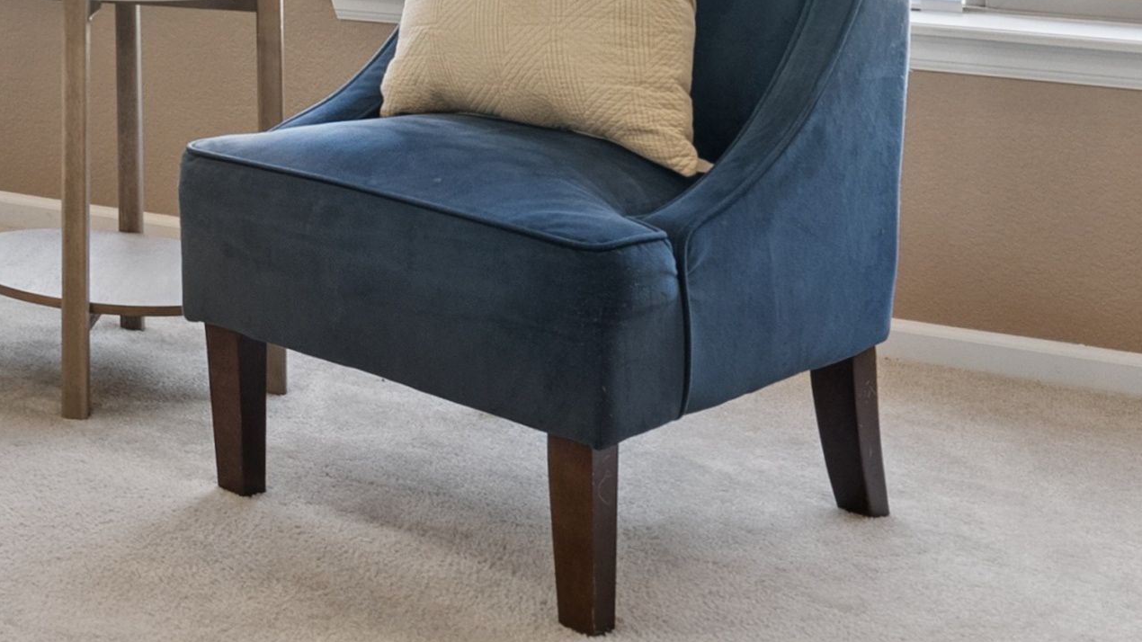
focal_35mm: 70
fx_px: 2119
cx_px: -656
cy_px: -341
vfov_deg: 15.7
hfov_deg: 23.1
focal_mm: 20
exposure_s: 1/125
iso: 800
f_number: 8
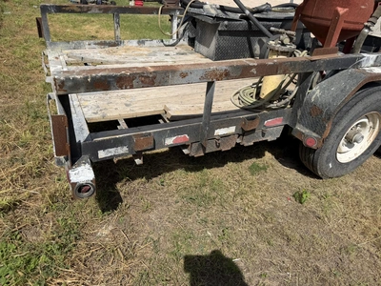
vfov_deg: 56.8
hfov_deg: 71.6
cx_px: 190
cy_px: 143
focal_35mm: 24
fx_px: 264
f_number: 1.78
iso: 80
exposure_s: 1/6173
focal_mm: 6.76
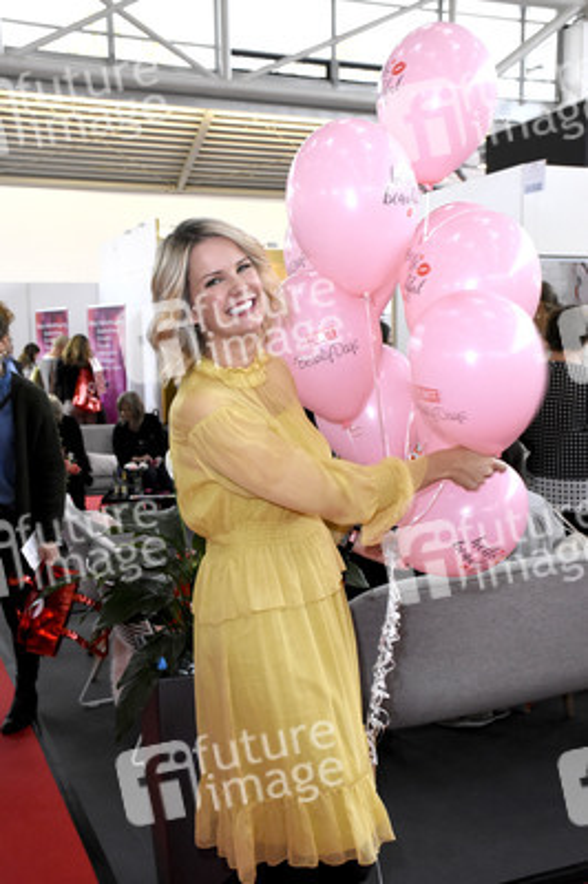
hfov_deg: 33.0
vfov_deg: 48.0
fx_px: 994
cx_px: 294
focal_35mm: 40
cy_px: 442
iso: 3200
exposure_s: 1/160
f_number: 6.3
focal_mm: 27
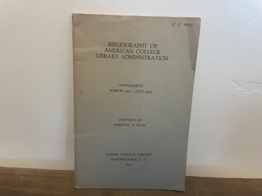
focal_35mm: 26
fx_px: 197
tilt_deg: -24.8
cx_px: 131
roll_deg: -2.6
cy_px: 98
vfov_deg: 53.1
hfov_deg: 67.3
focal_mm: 4.2
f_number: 1.6
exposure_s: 1/60
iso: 160
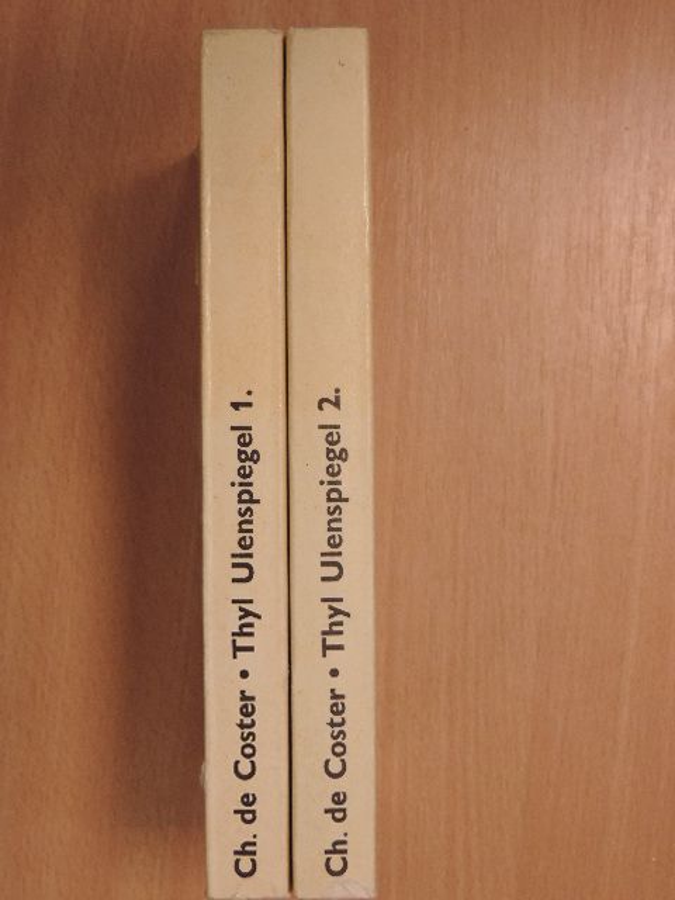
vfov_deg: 40.4
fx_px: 1222
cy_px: 450
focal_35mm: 47
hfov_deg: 30.9
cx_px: 338
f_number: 3.5
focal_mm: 8.3
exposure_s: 1/60
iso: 560
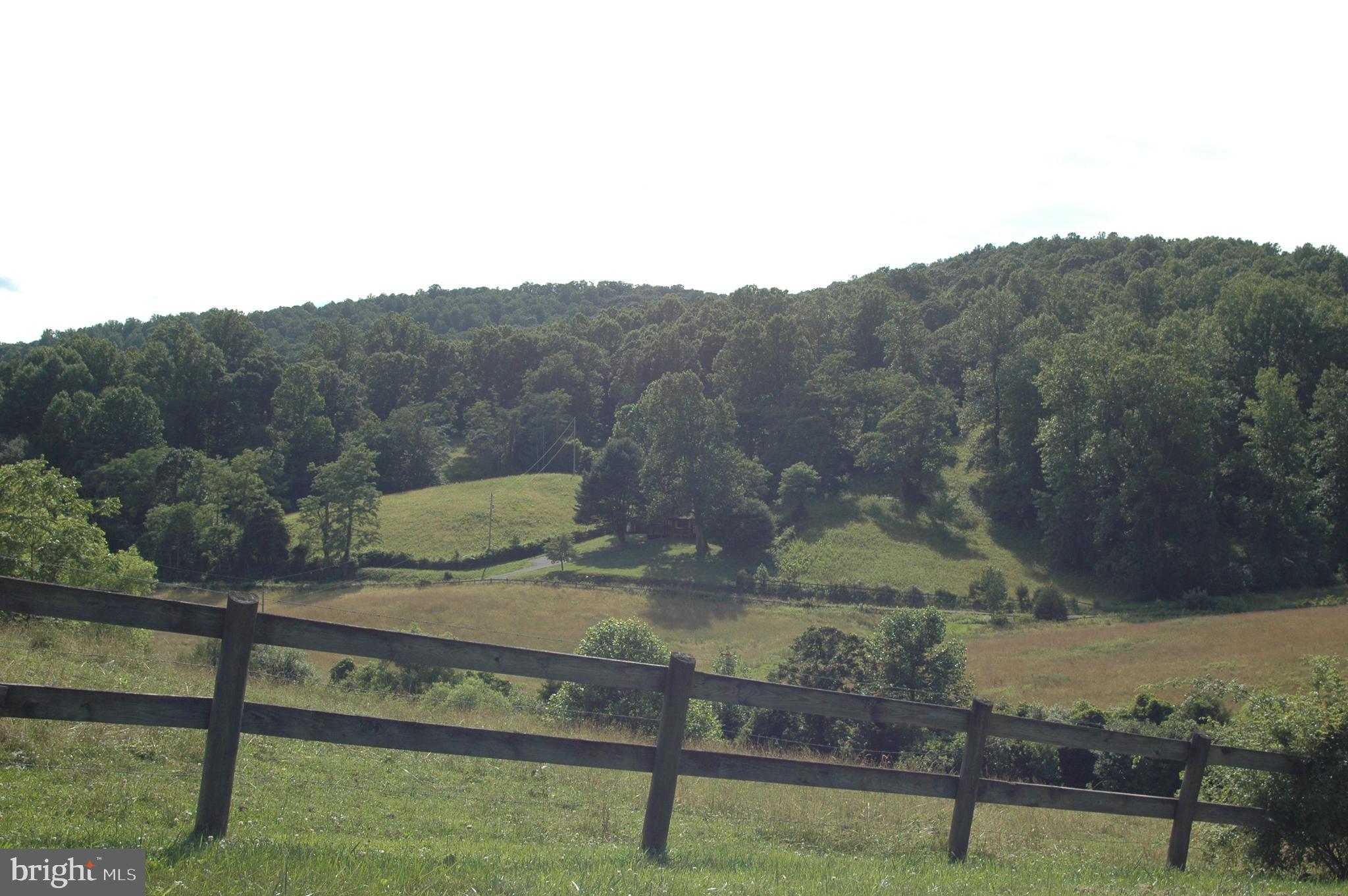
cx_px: 674
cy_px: 448
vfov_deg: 35.4
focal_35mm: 38
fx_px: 1403
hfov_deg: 51.3
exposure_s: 1/320
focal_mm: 25
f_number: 9
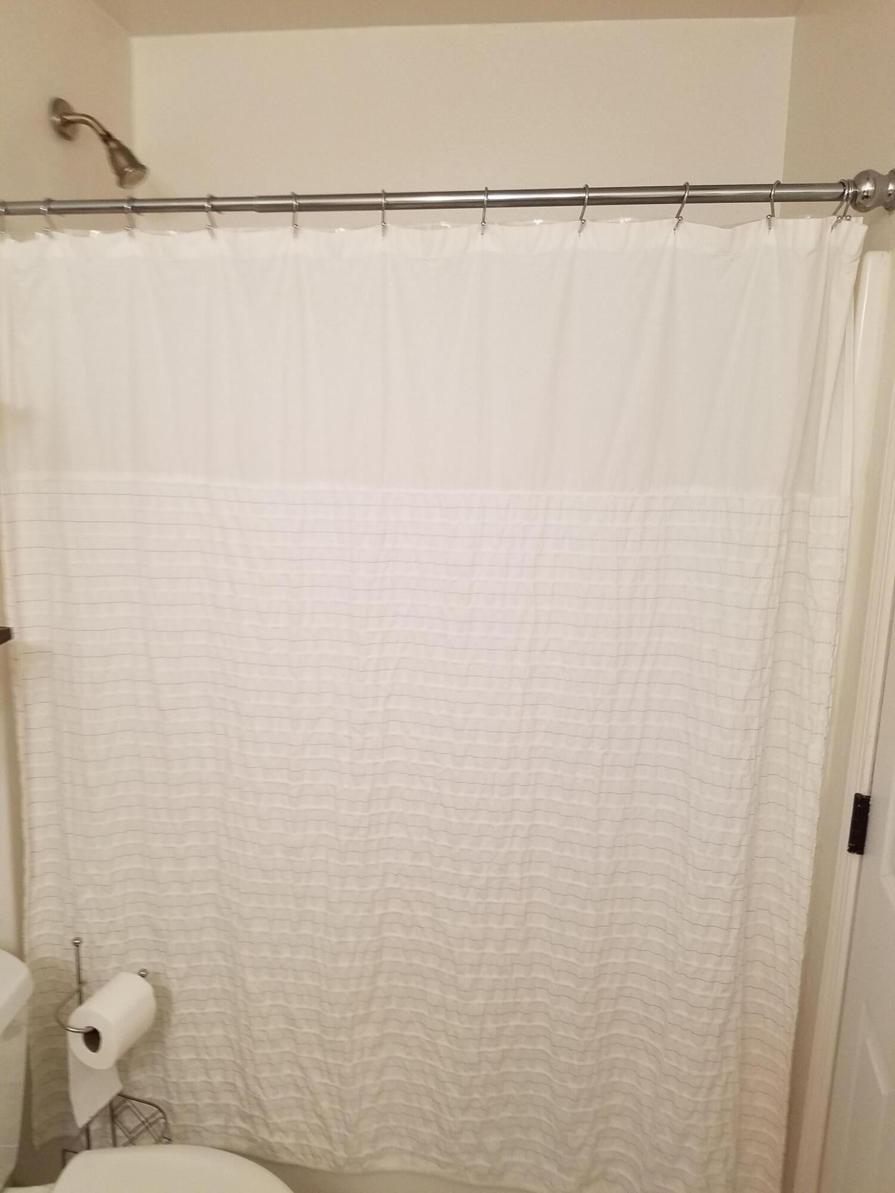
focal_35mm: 26
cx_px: 448
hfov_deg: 53.1
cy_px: 596
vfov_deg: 67.3
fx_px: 896
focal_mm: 4.2
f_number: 1.7
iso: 160
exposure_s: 1/40
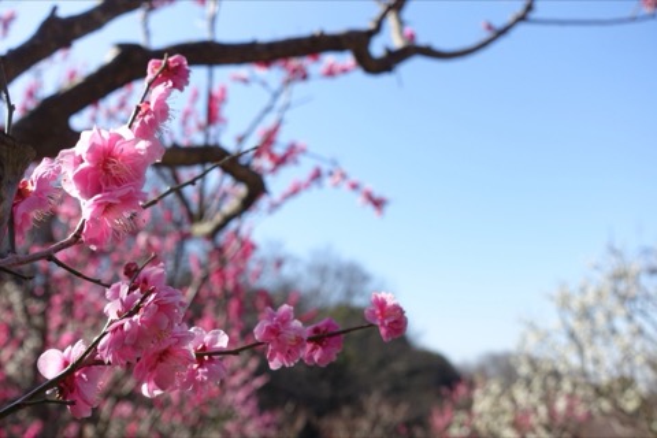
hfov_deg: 48.5
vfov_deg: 33.4
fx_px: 730
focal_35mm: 40
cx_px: 328
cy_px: 219
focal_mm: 14.5
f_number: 4
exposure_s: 1/800
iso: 125
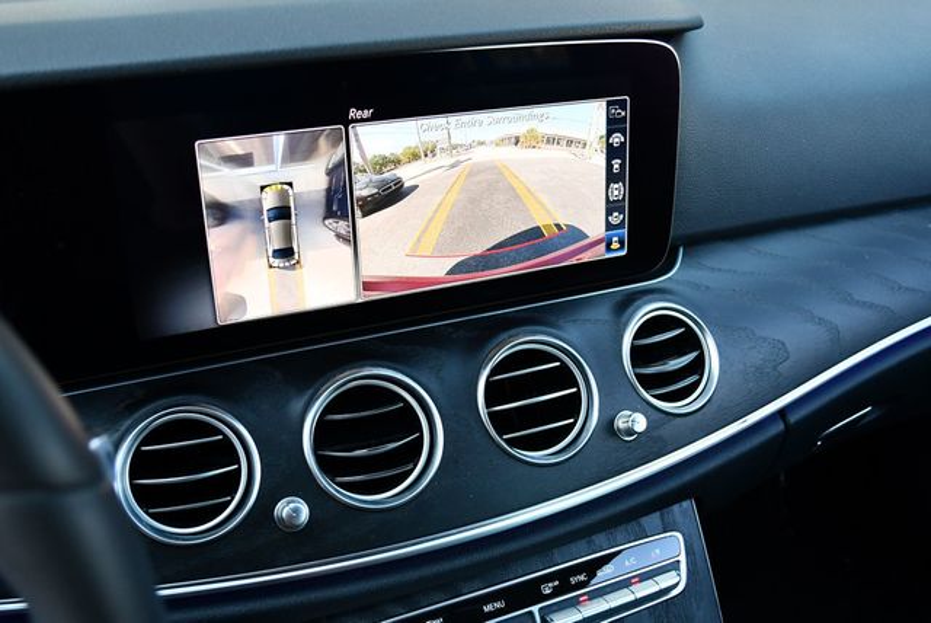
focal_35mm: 36
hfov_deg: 53.1
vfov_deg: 36.9
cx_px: 466
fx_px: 932
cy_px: 312
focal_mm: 18
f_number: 3.5
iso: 800
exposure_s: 1/250
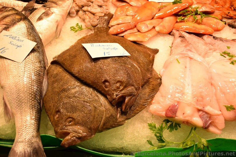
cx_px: 118
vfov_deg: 47.9
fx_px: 177
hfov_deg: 67.4
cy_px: 78
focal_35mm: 27
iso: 500
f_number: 5.6
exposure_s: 1/125
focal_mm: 18
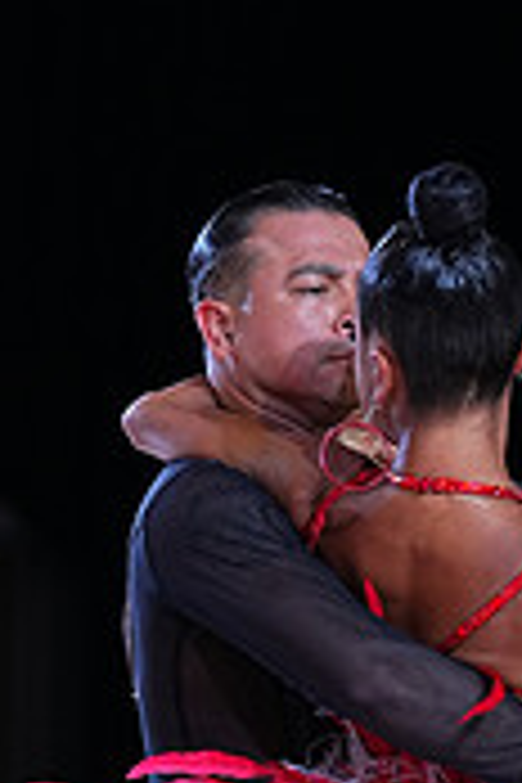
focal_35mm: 414
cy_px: 1008
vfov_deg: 5.0
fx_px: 9004
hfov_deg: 3.3
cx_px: 470
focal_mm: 124
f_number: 4
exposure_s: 1/500
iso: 1250
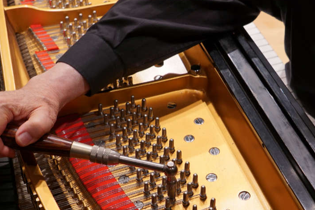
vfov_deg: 22.1
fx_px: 534
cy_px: 147
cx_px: 191
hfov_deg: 32.8
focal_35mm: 61
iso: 500
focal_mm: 36
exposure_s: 1/125
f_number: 5.6
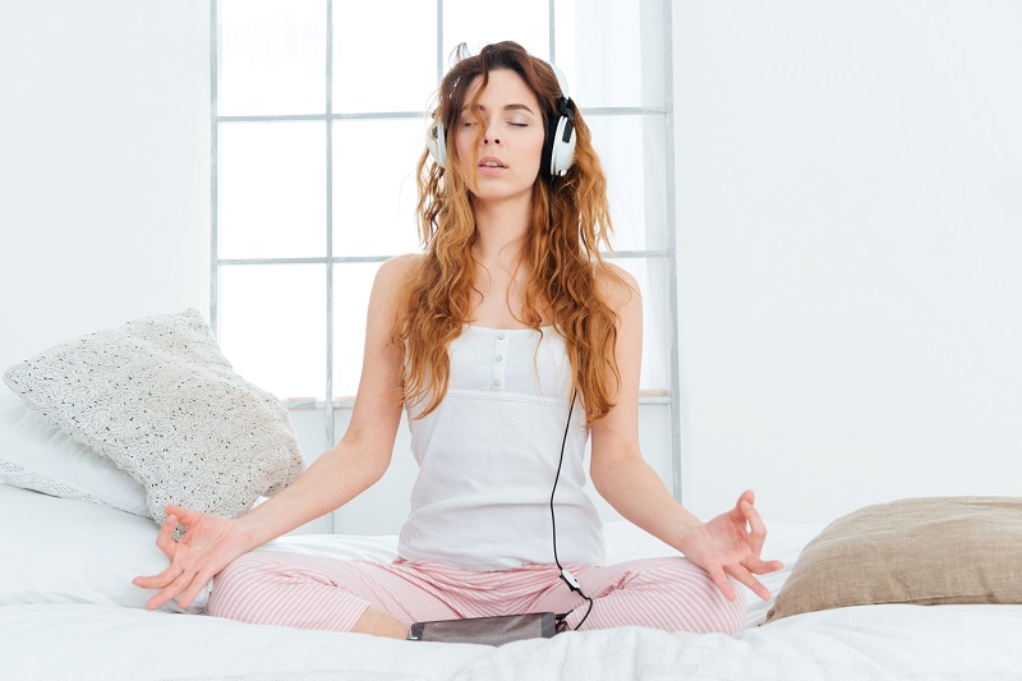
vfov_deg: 33.4
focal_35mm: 40
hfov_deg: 48.5
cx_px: 511
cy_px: 340
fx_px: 1135
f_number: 5.6
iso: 200
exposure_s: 1/160
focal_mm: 40
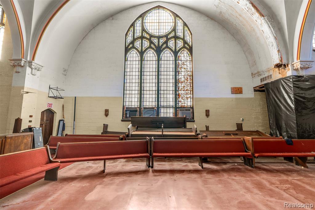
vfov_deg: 73.7
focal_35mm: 16
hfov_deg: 96.8
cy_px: 105
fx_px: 140
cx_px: 158
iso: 400
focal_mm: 16
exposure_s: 1/2.5
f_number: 8
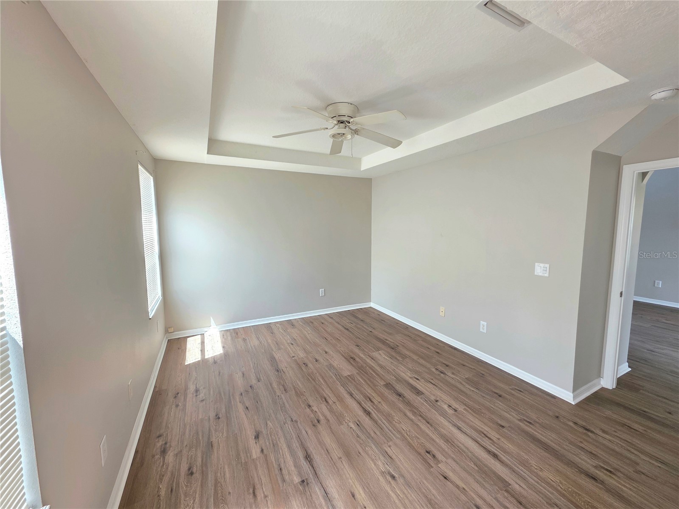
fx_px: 255
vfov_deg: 89.9
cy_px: 254
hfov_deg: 106.2
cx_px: 340
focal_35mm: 13
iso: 100
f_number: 1.9
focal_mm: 2.2
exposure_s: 1/120
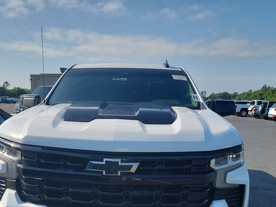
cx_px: 109
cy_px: 163
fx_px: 303
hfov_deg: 48.7
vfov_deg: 36.5
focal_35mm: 38
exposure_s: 1/838
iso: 50
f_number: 1.8
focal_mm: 6.7
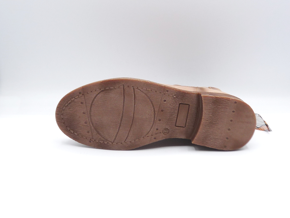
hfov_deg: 38.2
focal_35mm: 50
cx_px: 145
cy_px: 109
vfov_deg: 29.1
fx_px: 419
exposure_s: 1/200
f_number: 4
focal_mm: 4.9
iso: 100
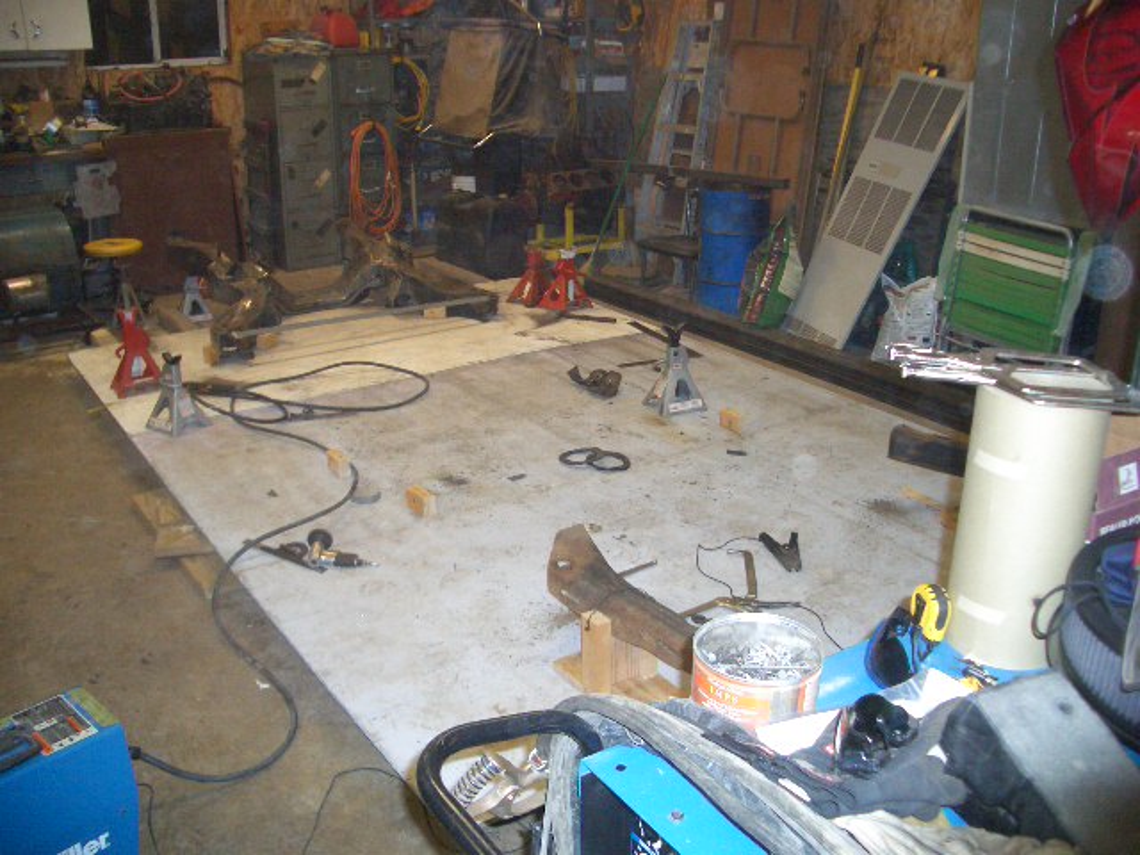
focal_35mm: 35
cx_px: 570
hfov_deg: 52.6
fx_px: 1153
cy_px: 428
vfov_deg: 40.7
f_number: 2.6
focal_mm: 5.8
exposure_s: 1/60
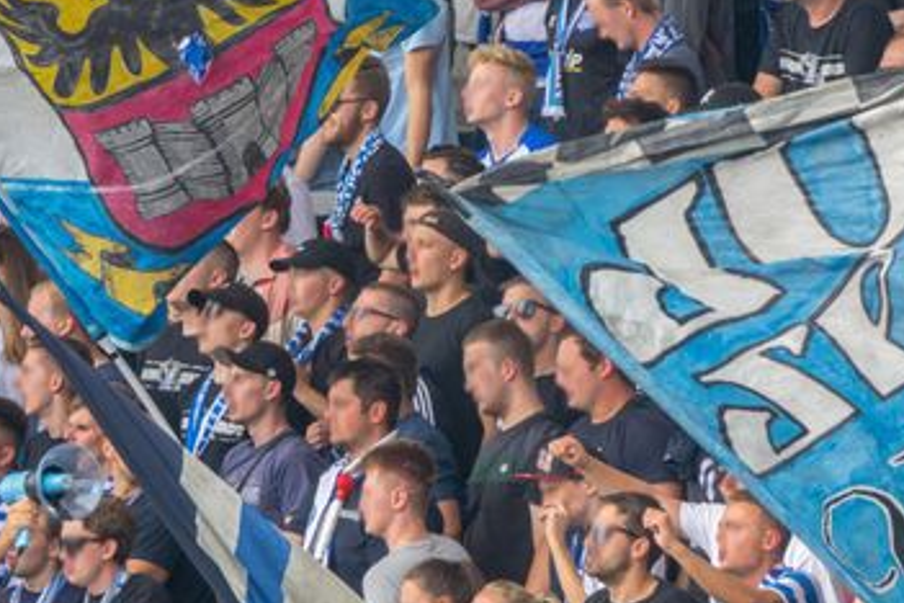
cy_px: 211
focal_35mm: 975
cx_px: 453
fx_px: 24481
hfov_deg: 2.1
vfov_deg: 1.4
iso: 800
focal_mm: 220
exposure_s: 1/1000
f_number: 4
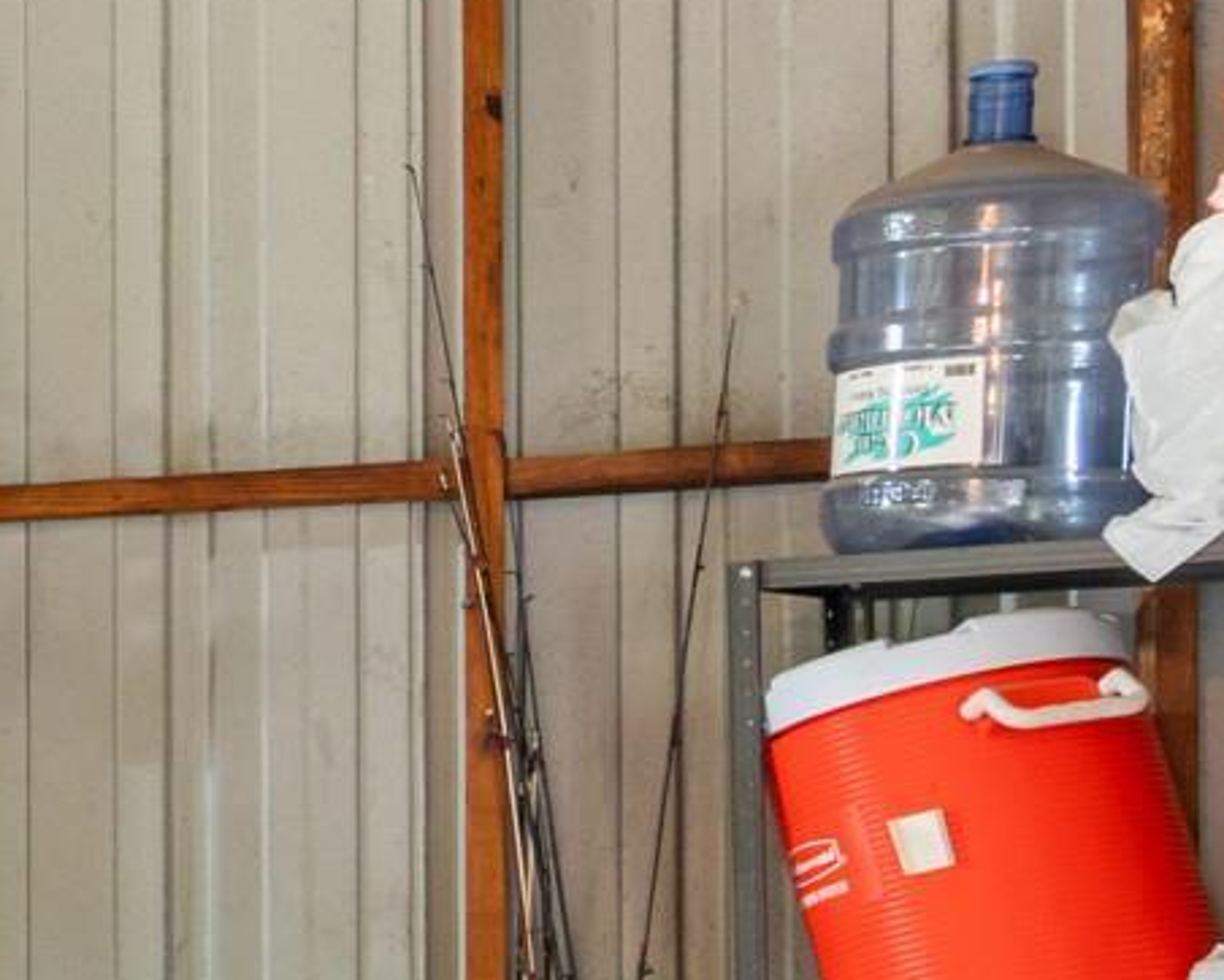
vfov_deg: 17.6
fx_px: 3102
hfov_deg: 16.3
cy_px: 915
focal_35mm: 86
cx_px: -1321
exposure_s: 3.2
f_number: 9
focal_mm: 11
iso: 250
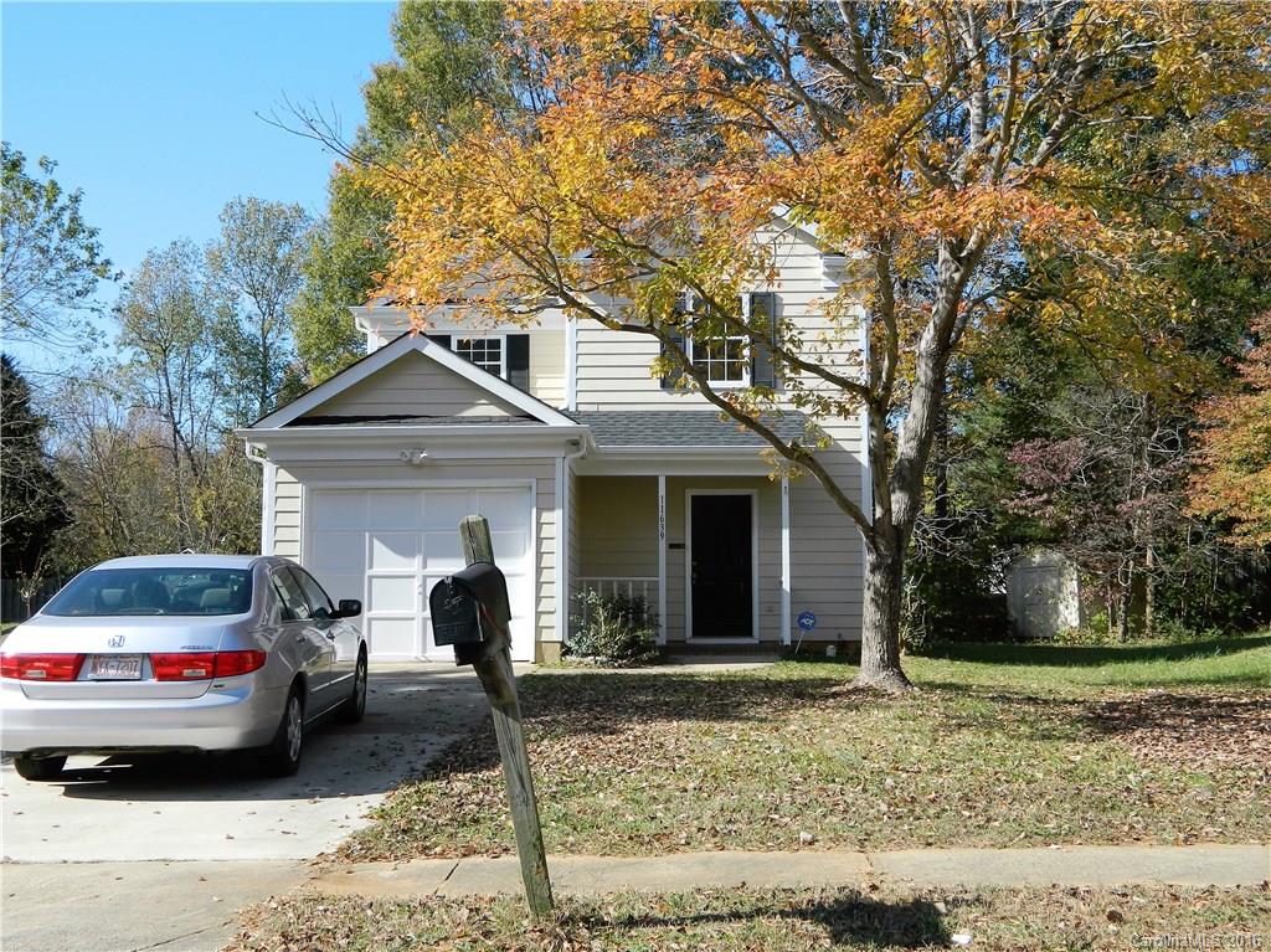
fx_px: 1505
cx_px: 636
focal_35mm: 41
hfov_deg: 45.8
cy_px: 476
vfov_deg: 35.1
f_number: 3.5
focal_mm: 7.3
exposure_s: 1/500
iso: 80
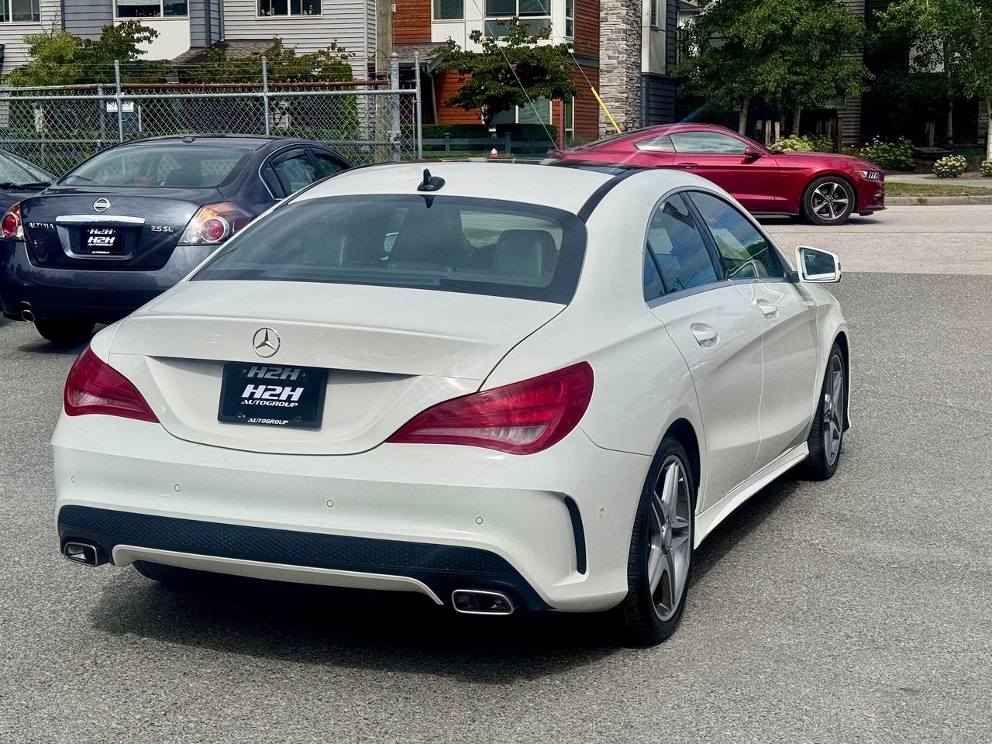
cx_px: 496
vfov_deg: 30.3
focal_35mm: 48
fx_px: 1376
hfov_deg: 39.7
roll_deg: +0.5
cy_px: 372
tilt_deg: -6.1
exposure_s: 1/15385
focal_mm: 6.76
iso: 64
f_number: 1.78
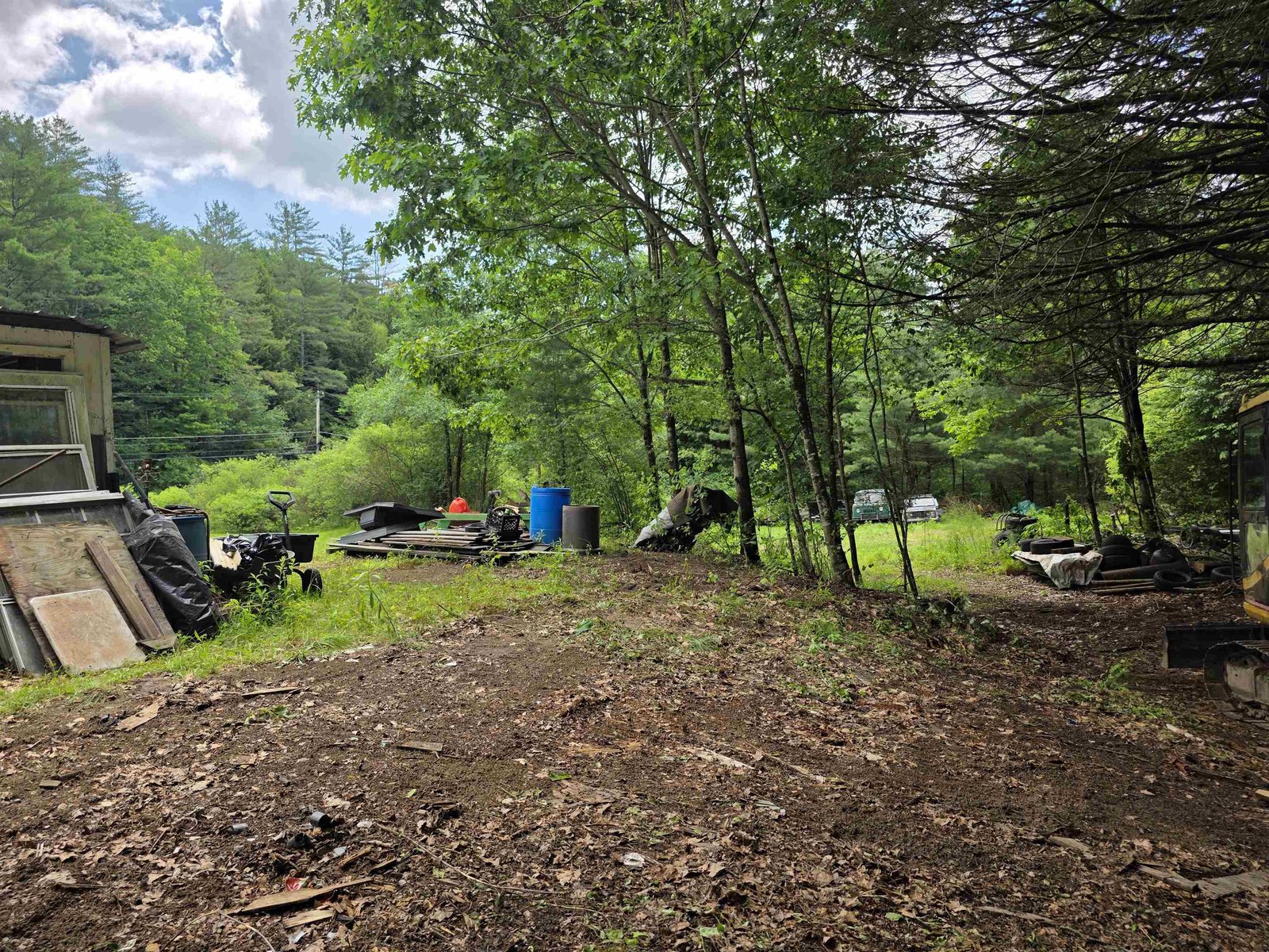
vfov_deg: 58.9
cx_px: 634
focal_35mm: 23
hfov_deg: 73.9
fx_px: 843
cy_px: 476
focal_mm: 6.3
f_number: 1.7
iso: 80
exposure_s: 1/2531
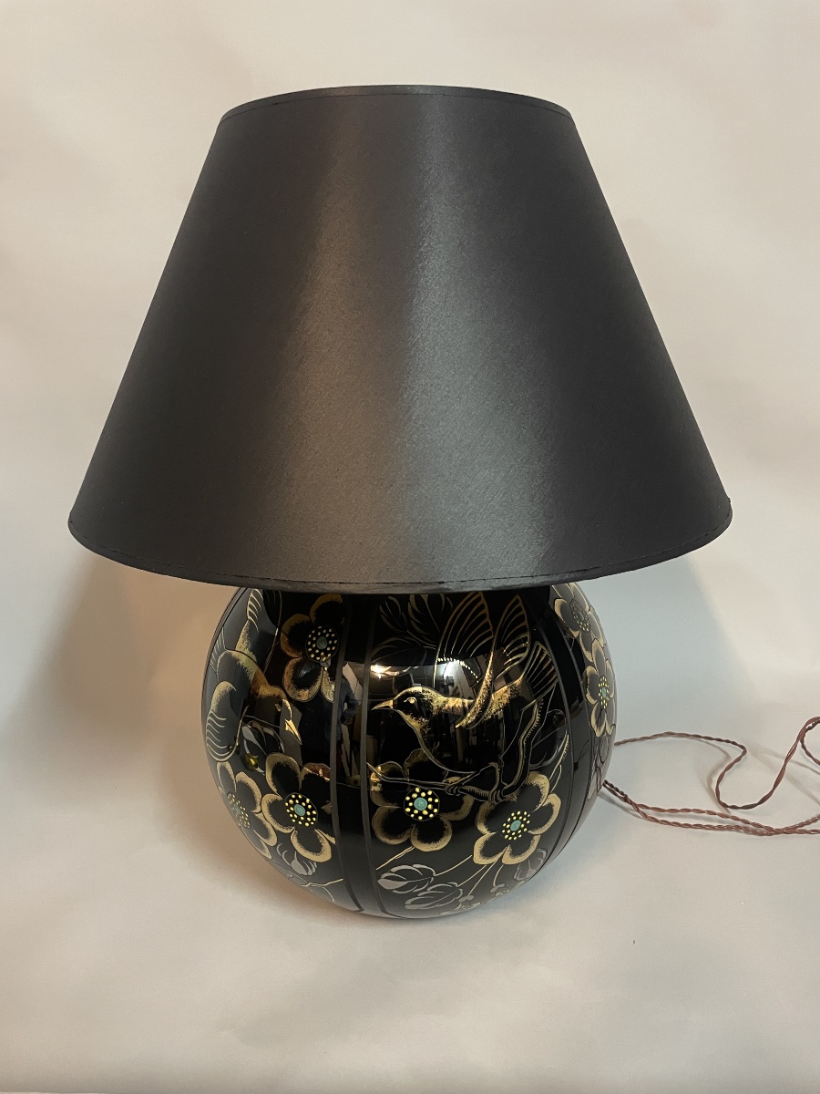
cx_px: 410
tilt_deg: -12.5
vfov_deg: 67.3
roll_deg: +2.5
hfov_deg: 53.1
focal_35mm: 26
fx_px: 821
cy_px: 547
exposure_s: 1/25
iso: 640
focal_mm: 4.2
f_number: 1.6
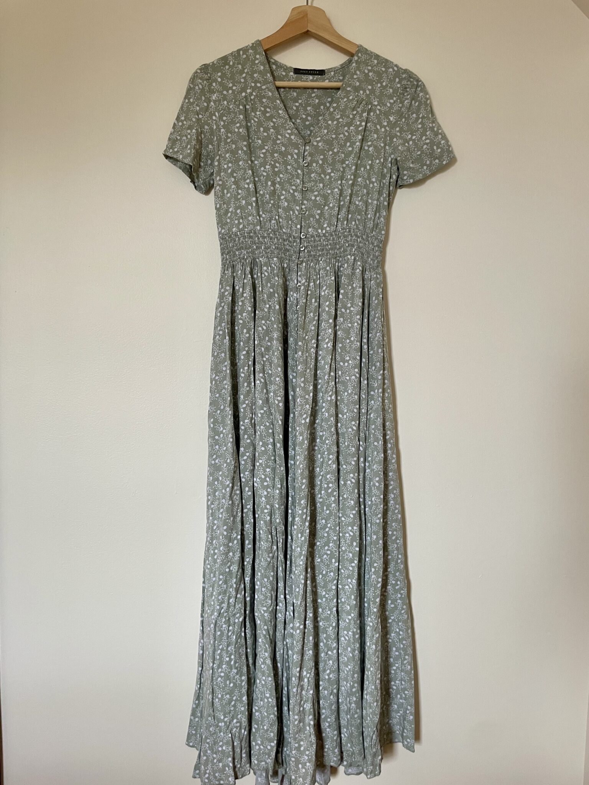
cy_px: 392
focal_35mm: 26
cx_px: 294
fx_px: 590
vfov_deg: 67.3
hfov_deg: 53.1
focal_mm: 4.2
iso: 125
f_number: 1.6
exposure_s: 1/64
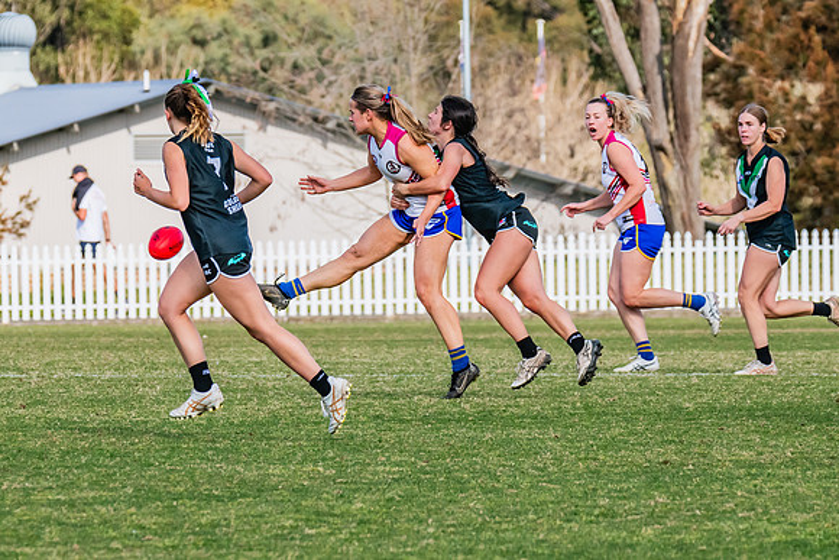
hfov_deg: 4.5
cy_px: 209
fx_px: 10765
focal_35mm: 462
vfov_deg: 3.0
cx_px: 314
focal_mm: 270
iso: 800
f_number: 8
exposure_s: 1/1600
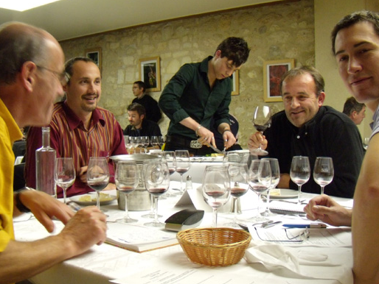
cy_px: 150
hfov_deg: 44.7
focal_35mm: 42
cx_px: 167
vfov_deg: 34.4
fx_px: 460
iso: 400
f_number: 3.6
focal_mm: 6.4
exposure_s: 1/40
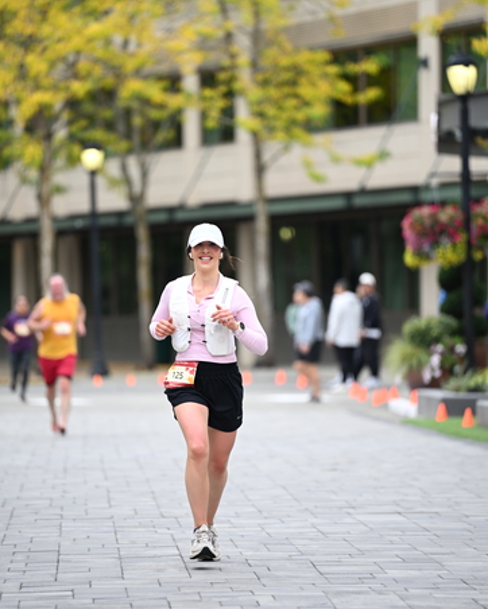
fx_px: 3915
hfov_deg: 7.1
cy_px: 294
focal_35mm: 217
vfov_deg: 8.9
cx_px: 246
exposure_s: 1/2000
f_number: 2.8
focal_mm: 190
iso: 640
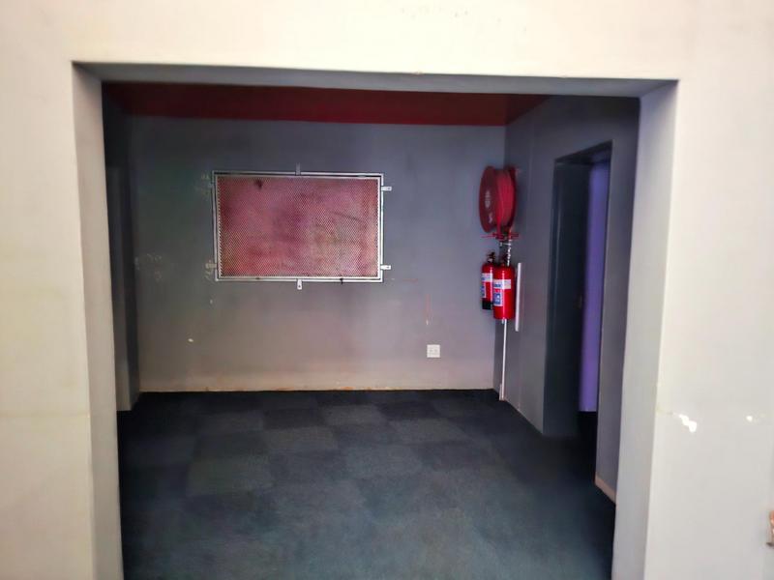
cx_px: 387
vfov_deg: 58.9
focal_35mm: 23
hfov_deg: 73.9
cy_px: 290
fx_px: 514
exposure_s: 1/8
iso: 1250
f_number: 1.8
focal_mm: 5.54
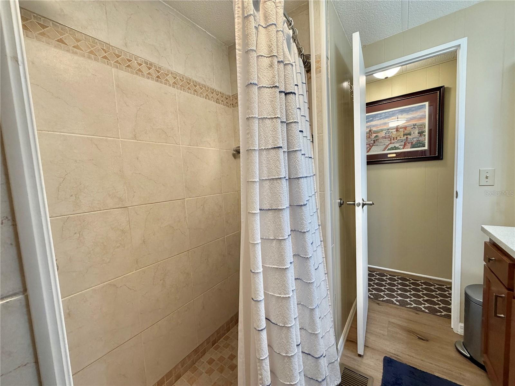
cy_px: 193
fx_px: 208
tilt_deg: -5.5
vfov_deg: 85.7
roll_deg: +3.3
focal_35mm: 14
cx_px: 258
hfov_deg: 102.1
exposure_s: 1/120
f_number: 2.2
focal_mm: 2.22
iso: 200
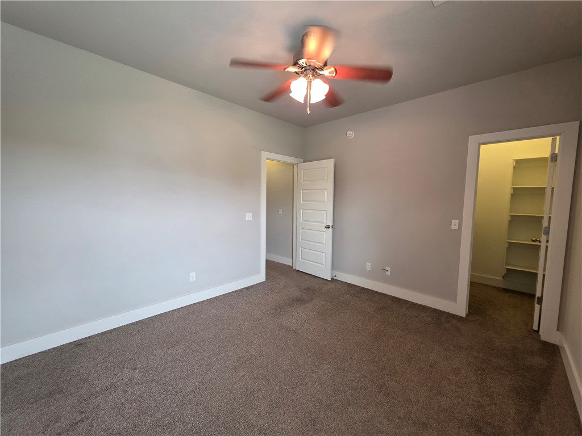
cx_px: 291
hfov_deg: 106.2
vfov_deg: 89.9
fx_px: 219
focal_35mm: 13
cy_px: 218
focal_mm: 2.2
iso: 200
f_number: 1.9
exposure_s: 1/60
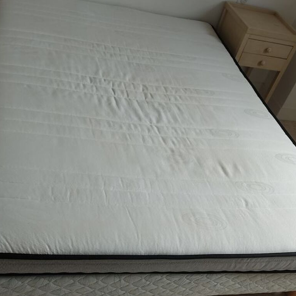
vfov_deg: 41.1
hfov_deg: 41.8
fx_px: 387
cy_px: 206
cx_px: 140
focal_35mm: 40
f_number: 1.79
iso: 108
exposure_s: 1/50
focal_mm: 4.74
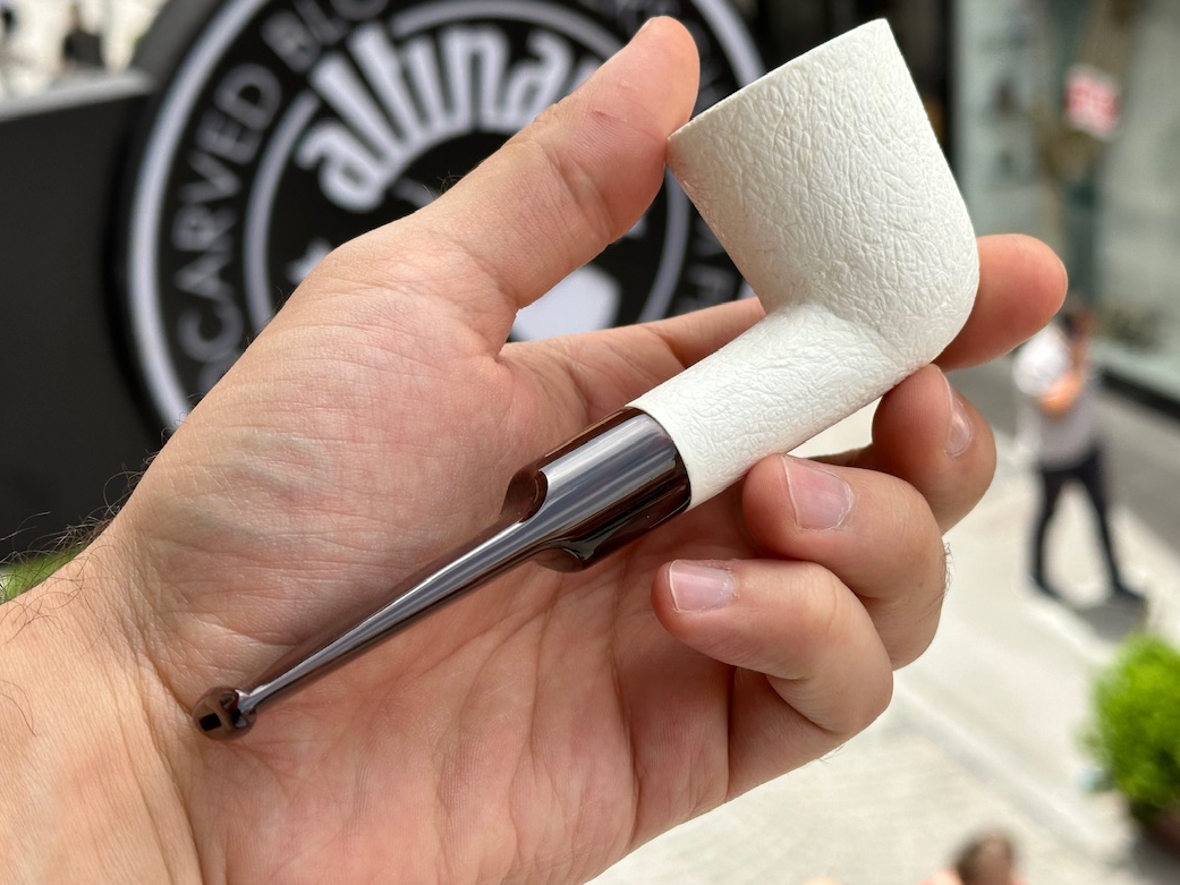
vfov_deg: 24.8
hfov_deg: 32.7
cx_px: 650
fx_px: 2011
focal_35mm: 59
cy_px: 346
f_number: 1.78
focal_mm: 6.86
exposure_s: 1/1019
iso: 64
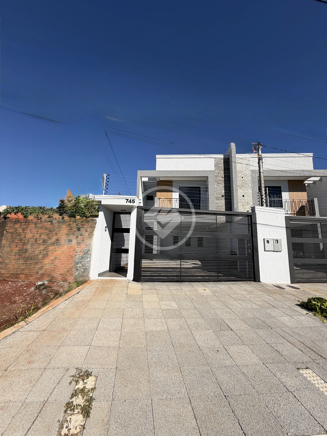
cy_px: 218
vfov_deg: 102.1
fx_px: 176
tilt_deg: +9.4
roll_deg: -1.8
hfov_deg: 85.7
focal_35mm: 14
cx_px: 164
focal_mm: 2.22
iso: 20
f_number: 2.2
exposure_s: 1/1167
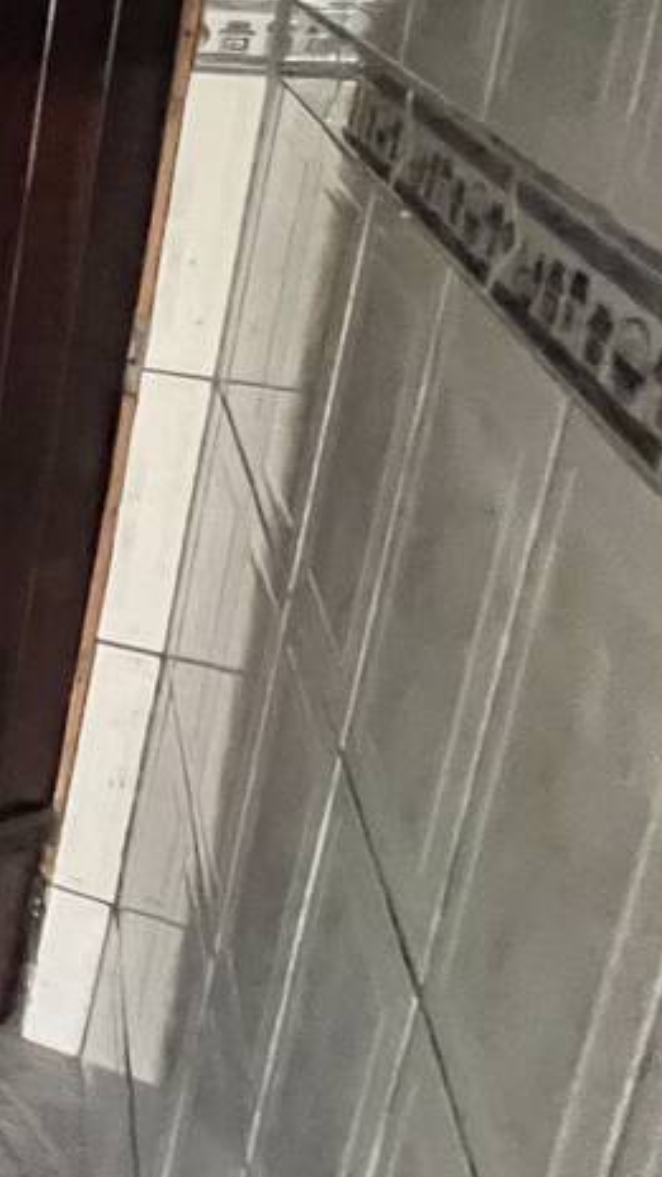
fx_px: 1373
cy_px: 193
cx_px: -1017
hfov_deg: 14.2
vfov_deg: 43.6
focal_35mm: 44
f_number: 1.8
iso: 1000
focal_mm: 1.57
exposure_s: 1/41
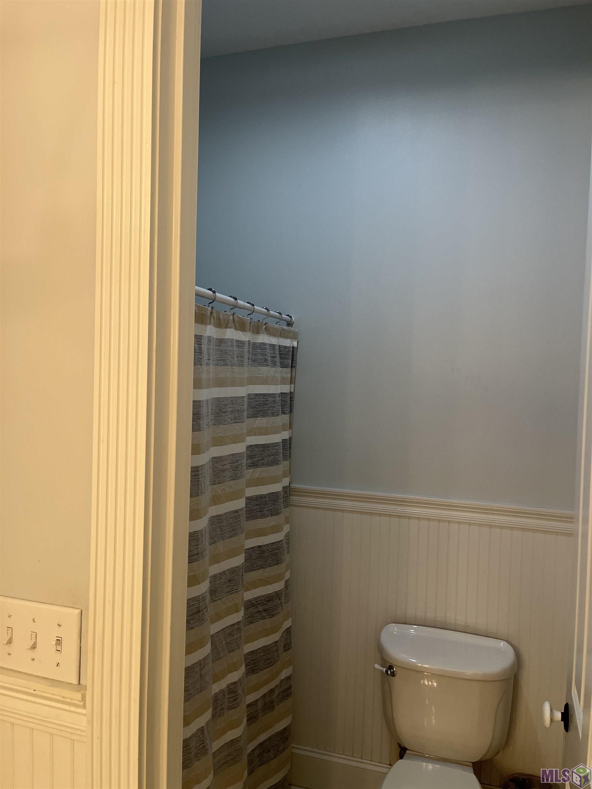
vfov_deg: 67.3
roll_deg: -1.5
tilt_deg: -0.7
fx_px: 593
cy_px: 394
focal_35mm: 26
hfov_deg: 53.1
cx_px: 296
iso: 125
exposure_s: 1/120
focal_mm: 5.1
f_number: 1.6
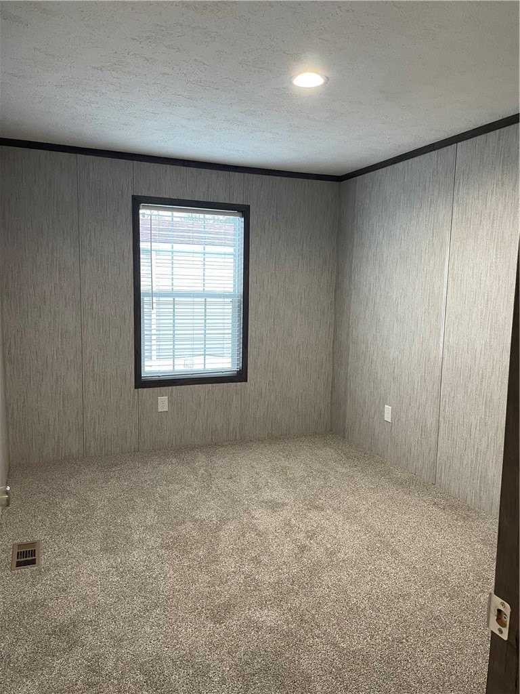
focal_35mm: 26
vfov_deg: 67.3
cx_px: 260
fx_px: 521
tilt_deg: -7.4
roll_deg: -0.3
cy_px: 347
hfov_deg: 53.1
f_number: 1.6
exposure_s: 1/60
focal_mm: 4.2
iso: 160
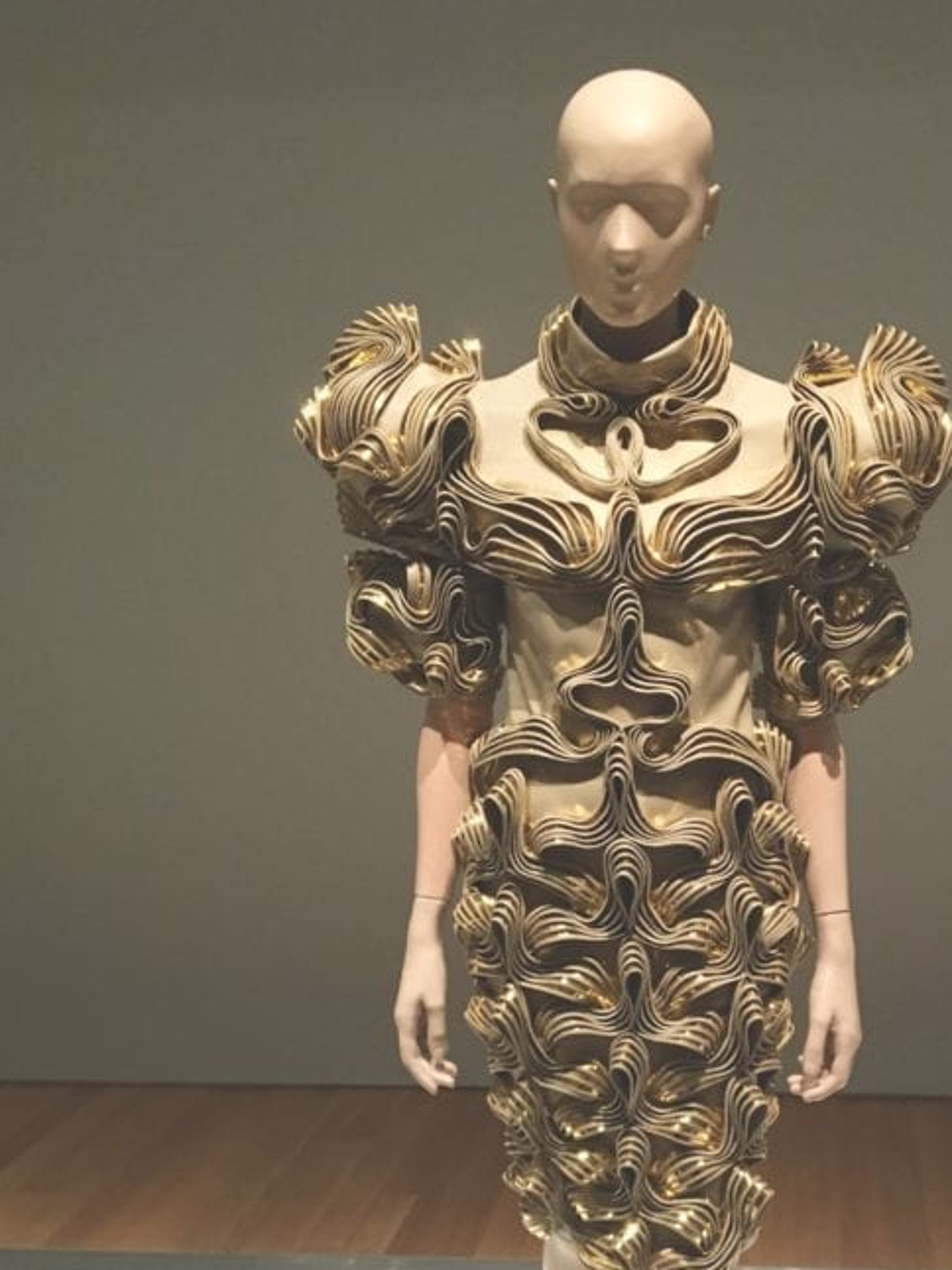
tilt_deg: -13.3
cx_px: 655
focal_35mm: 46
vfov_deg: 40.4
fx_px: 1688
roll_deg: +0.5
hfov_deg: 31.2
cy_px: 904
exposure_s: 1/20
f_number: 2.2
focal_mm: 4.15
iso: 200
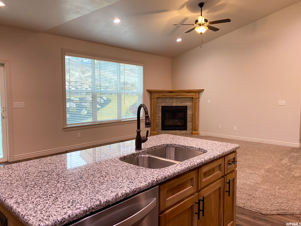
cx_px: 150
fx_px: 226
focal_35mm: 26
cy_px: 113
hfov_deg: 67.3
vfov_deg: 53.1
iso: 100
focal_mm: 4.25
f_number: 1.8
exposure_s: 1/60
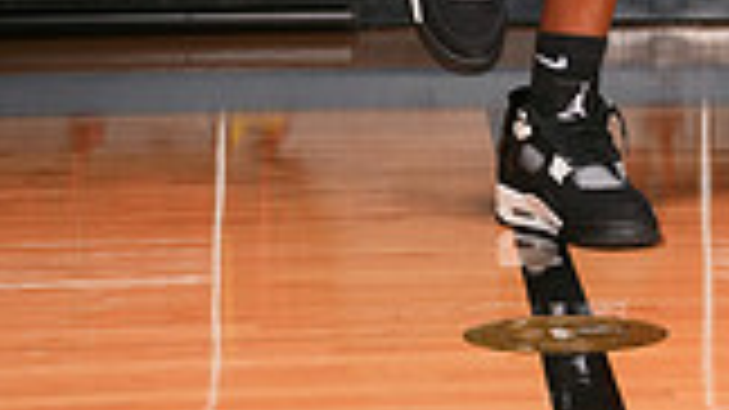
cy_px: -527
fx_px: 2415
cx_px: 554
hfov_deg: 17.1
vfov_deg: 8.9
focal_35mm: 125
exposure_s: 1/200
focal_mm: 43
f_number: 6.3
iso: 250
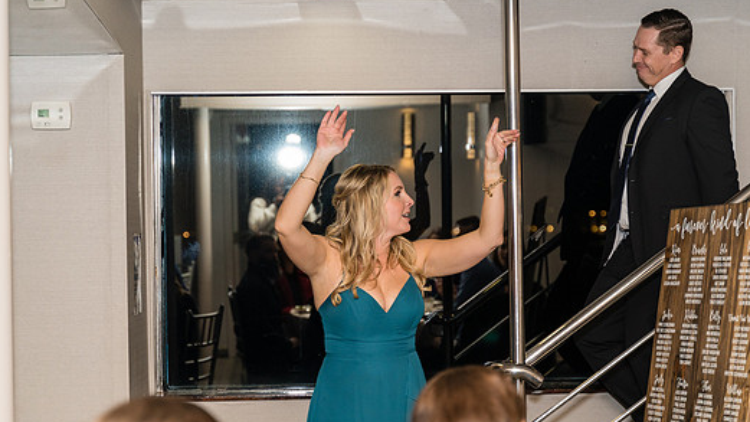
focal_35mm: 77
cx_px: 390
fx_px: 1531
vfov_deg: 15.7
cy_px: 247
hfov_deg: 27.5
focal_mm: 61
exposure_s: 1/250
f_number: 2.8
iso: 1000
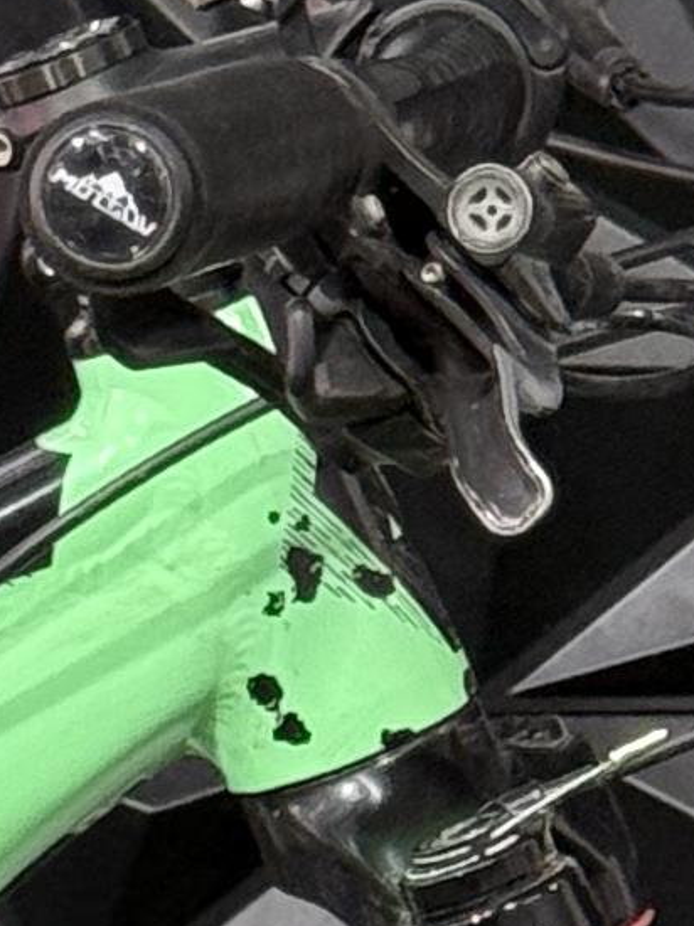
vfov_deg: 5.6
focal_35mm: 352
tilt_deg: -11.6
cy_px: 1163
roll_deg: +1.0
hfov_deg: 4.2
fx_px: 9417
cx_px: 733
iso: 160
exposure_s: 1/60
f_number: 1.78
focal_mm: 6.76
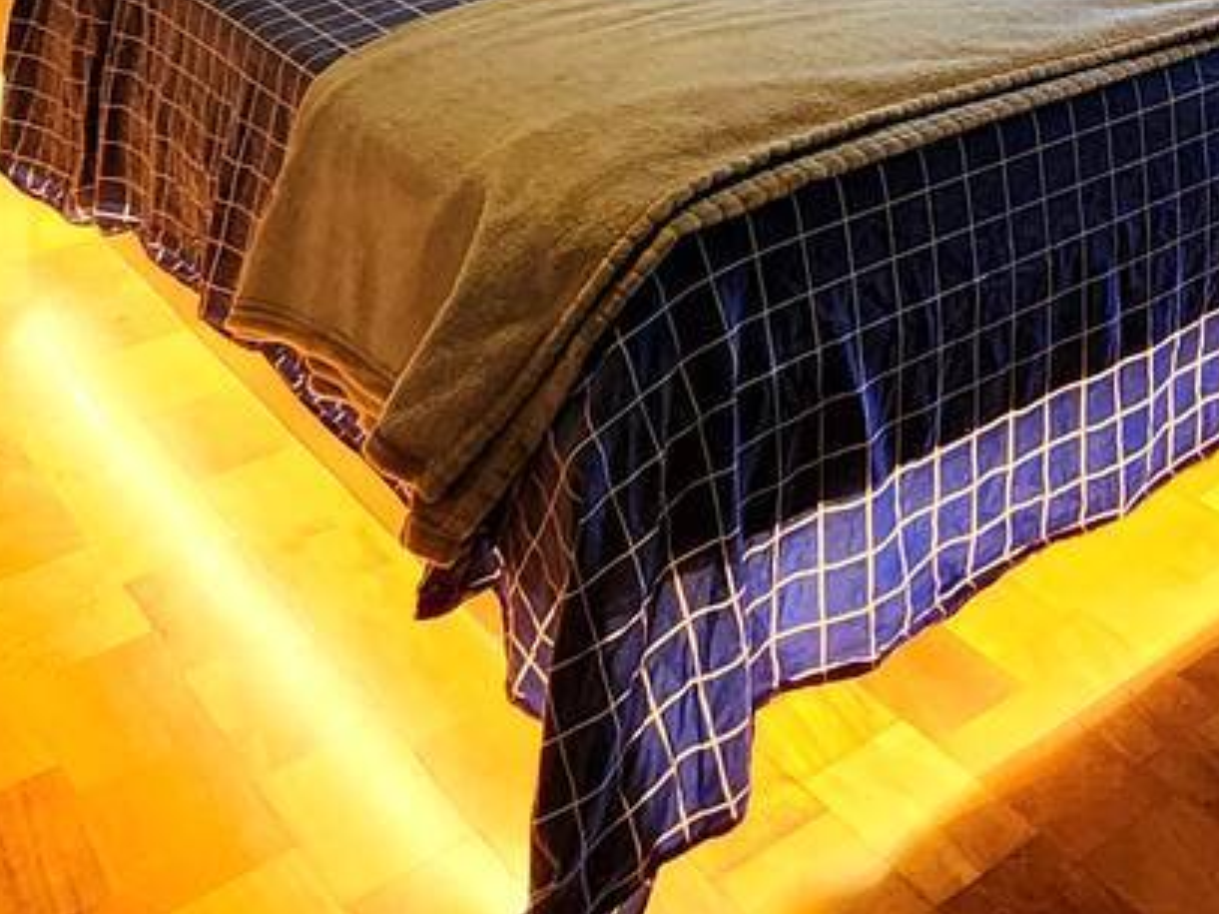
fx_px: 1619
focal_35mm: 46
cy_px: -530
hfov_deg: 33.5
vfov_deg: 23.6
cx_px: 1465
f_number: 2.2
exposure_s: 1/40
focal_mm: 2.2
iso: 320
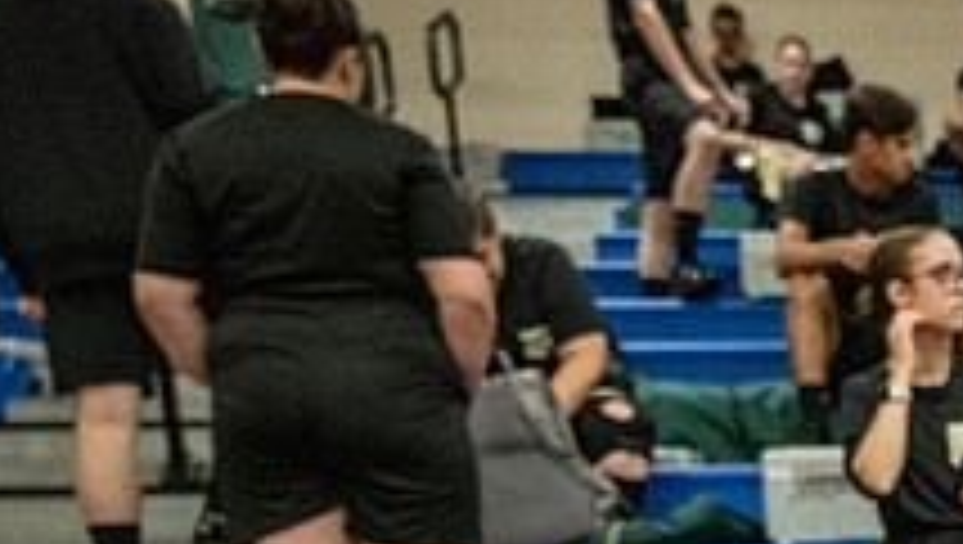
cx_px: 1138
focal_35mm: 68
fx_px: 1739
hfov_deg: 27.5
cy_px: 825
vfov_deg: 16.2
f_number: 4
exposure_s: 1/800
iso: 8000
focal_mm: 24
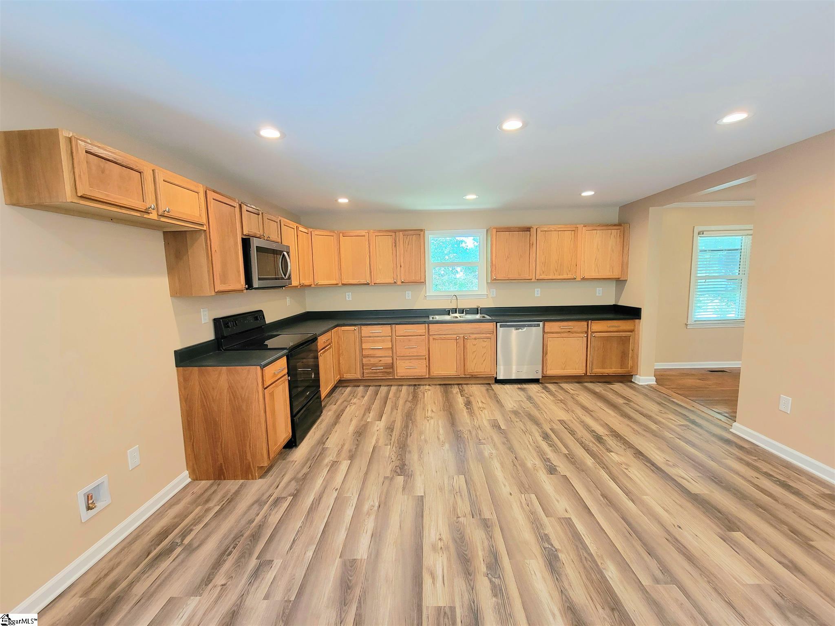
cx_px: 418
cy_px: 313
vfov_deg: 89.9
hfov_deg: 106.2
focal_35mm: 13
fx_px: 314
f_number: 2.2
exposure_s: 1/59.2
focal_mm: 2.2
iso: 250
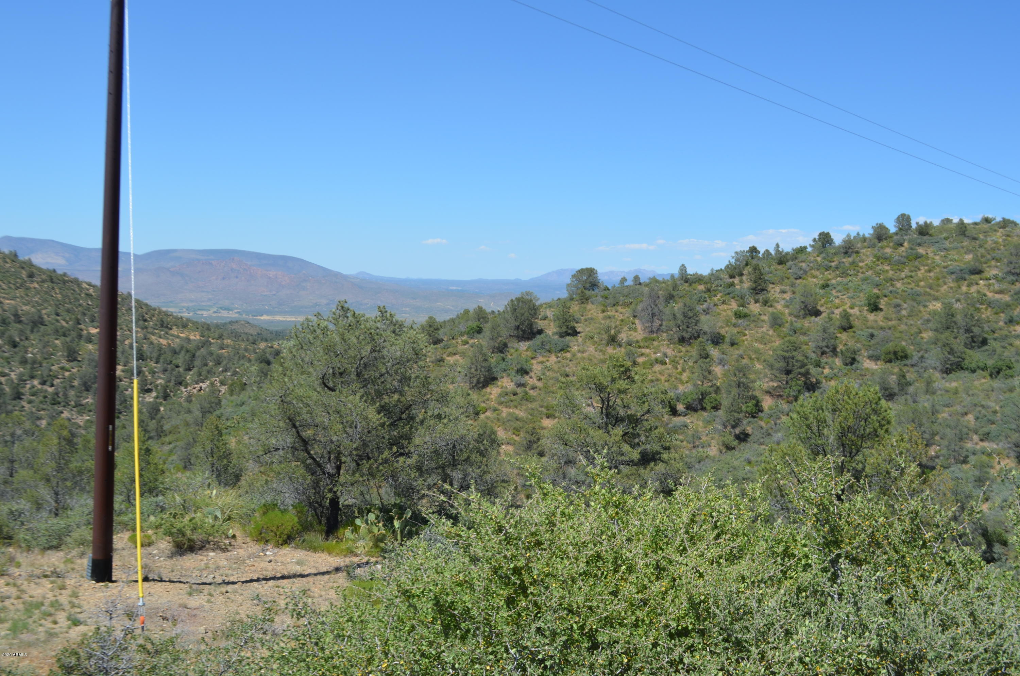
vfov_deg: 36.7
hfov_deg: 53.2
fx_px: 1018
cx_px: 510
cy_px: 338
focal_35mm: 36
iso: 110
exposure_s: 1/250
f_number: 8
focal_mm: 24
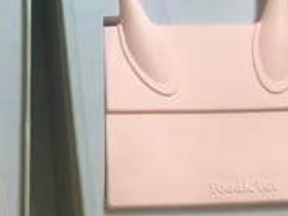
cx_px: 2
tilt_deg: -64.8
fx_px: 732
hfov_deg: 21.5
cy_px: 60
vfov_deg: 16.7
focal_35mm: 88
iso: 80
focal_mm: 3.3
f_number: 2.4
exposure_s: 1/50
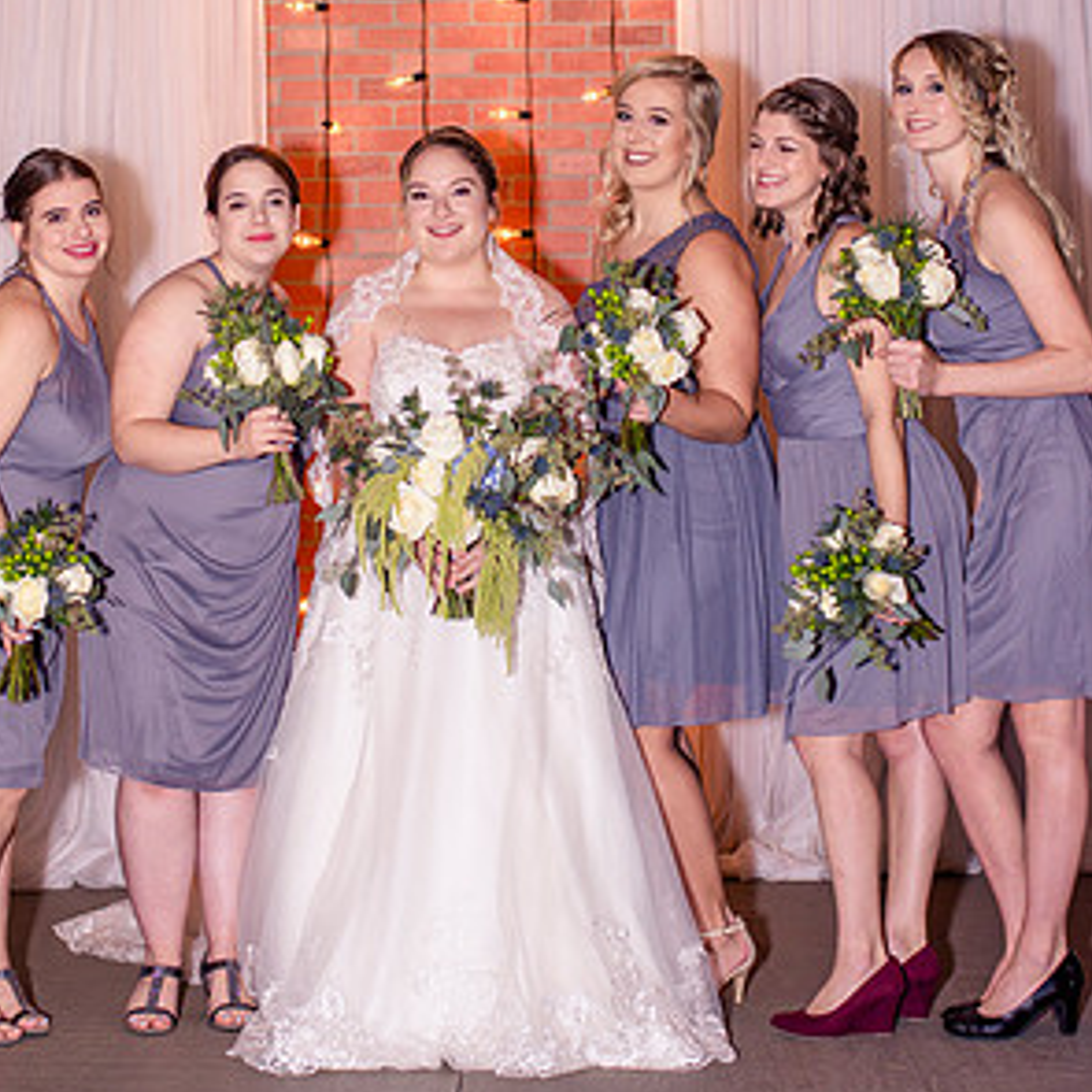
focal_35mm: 68
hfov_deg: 25.4
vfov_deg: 25.1
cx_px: 544
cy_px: 289
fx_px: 2427
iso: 250
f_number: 2.8
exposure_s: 1/250
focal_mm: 35
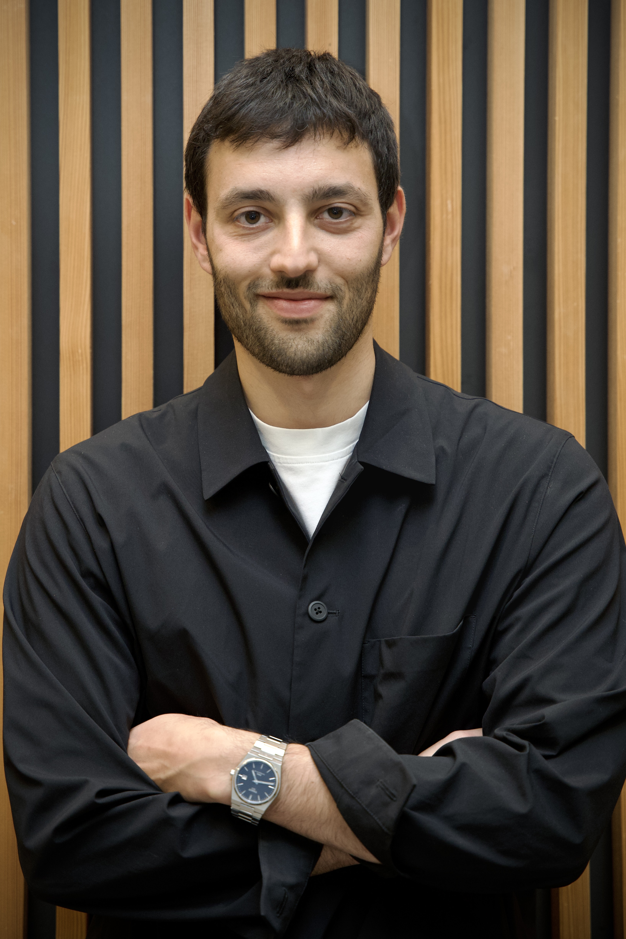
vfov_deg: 28.8
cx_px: 313
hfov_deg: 19.5
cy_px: 470
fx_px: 1826
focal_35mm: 70
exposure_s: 1/200
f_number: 3.2
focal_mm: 70
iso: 640
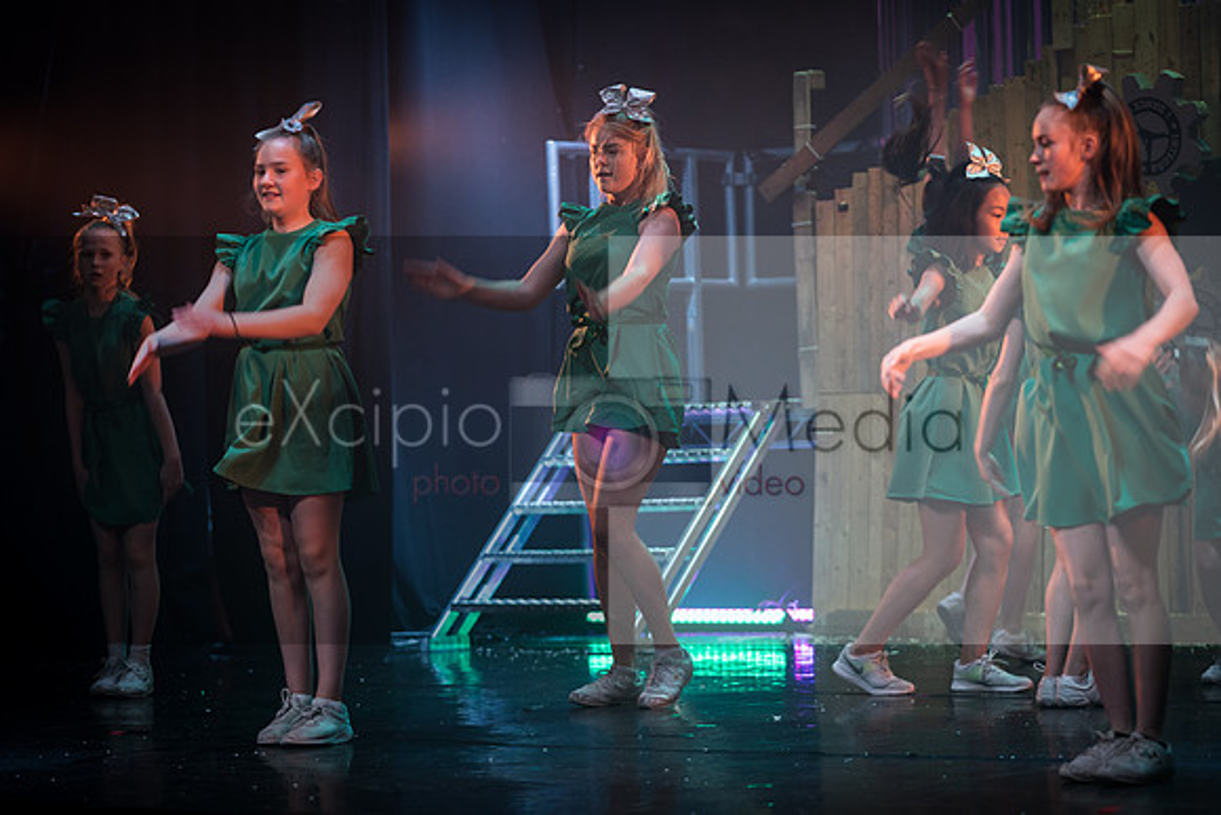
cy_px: 407
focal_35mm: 120
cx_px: 557
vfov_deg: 11.5
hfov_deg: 17.1
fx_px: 4056
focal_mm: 110
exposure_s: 1/125
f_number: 2.8
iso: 1000
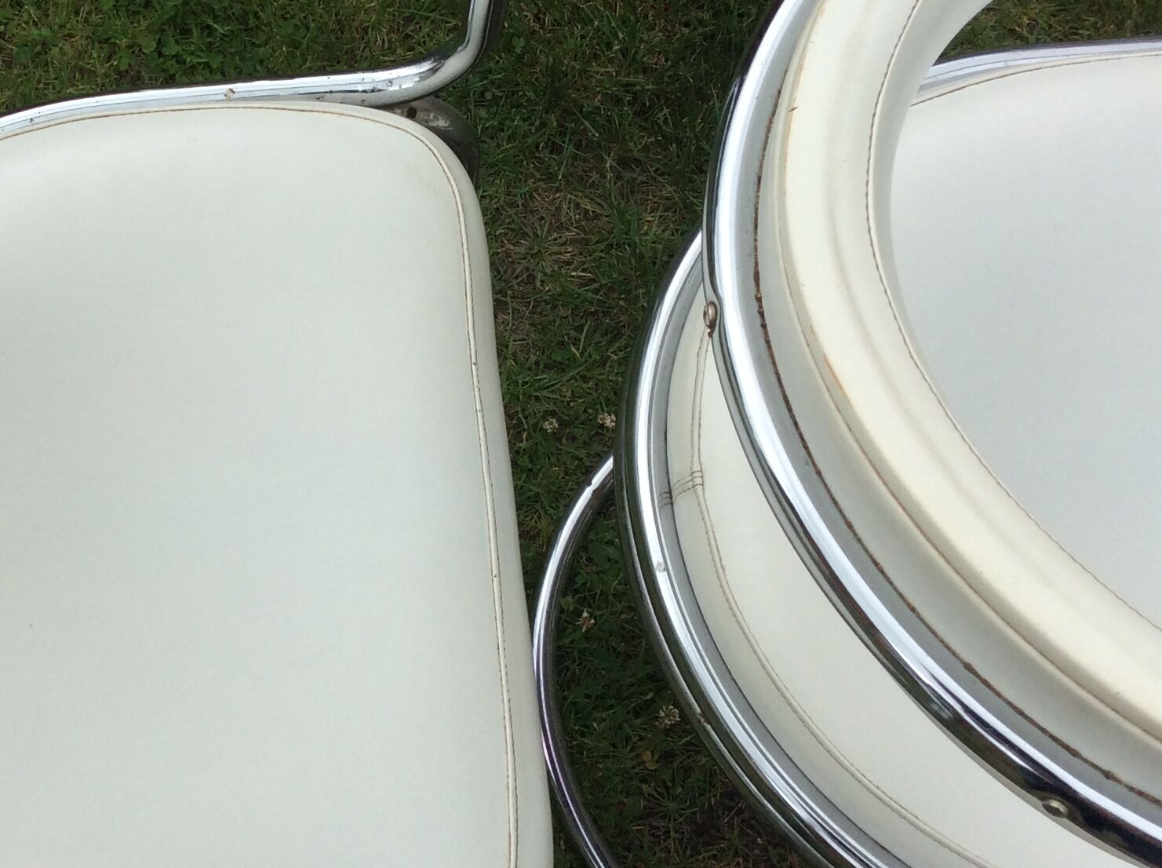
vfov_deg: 26.0
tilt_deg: -68.4
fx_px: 1877
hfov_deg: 33.5
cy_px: 410
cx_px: 251
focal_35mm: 56
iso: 32
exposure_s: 1/622
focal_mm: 3.3
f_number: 2.4
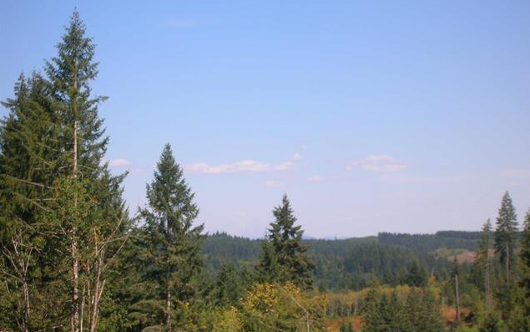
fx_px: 1575
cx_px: 266
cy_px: 178
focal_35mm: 109
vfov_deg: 12.0
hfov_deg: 19.1
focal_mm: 17.1
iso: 50
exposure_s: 1/124
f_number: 8.2
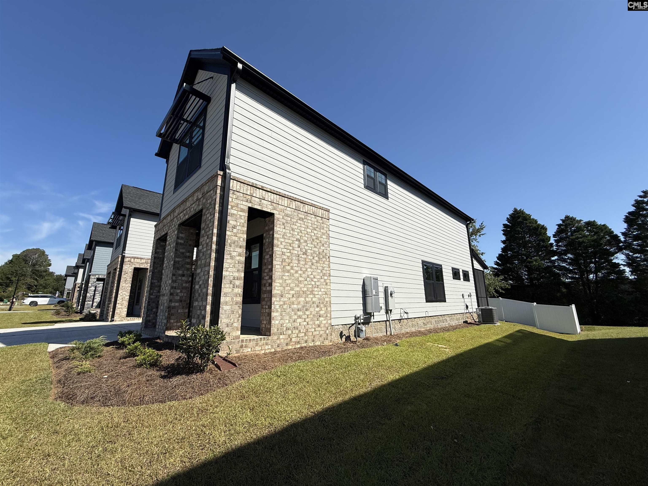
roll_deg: -0.3
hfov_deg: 102.1
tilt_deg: +13.3
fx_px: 262
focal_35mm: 14
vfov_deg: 85.7
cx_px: 324
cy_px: 243
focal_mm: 2.22
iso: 50
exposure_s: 1/3289
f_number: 2.2
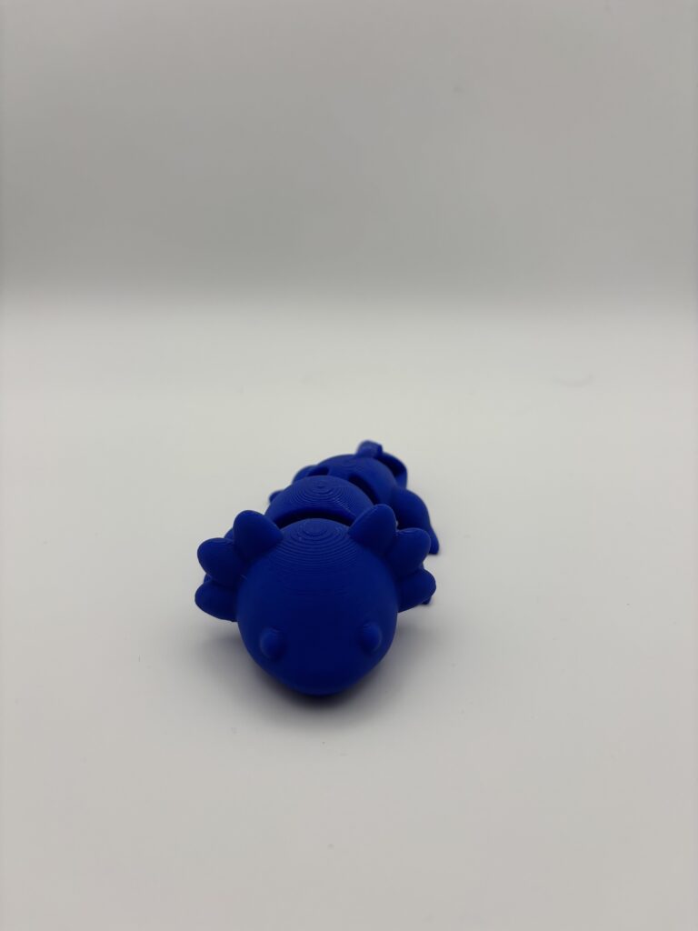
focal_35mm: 26
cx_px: 349
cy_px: 466
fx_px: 699
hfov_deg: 53.1
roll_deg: +0.8
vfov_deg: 67.3
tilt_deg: -27.2
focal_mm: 5.96
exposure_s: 1/473
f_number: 1.6
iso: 50
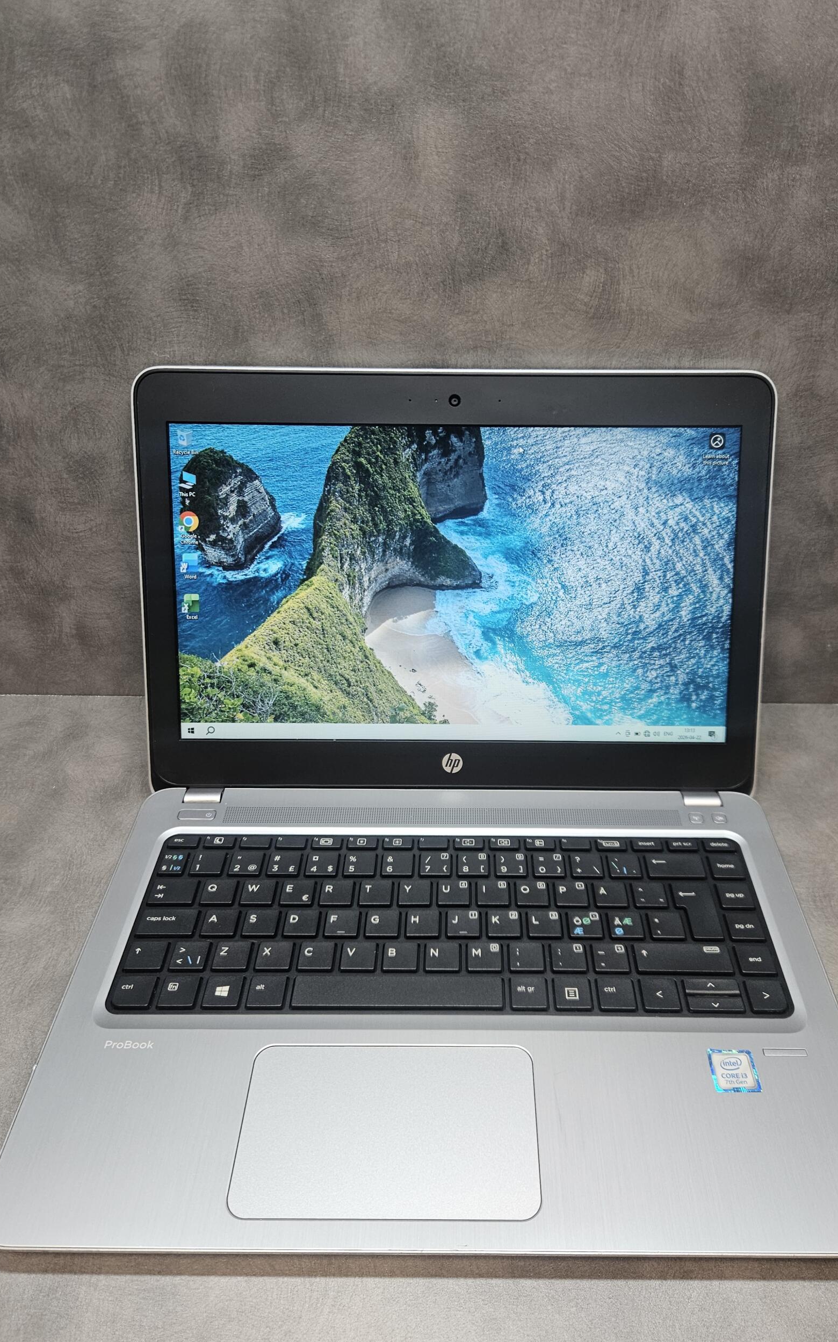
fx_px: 914
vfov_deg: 72.5
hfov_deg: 49.2
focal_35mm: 25
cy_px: 684
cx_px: 465
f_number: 1.8
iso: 400
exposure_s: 1/359
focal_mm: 5.4
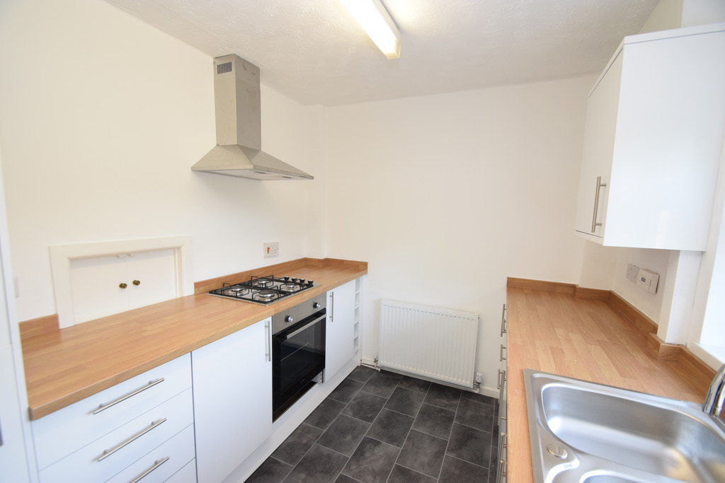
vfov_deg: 77.3
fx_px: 302
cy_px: 242
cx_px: 362
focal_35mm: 15
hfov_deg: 100.4
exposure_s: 1/100
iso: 800
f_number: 5
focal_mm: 10
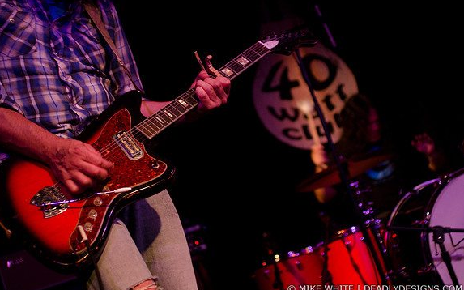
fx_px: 860
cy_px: 140
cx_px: 232
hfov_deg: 30.2
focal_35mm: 68
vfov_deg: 19.1
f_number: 2.8
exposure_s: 1/50
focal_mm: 44
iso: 1600
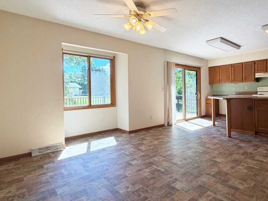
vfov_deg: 63.3
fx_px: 163
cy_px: 92
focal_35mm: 21
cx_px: 176
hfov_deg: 76.8
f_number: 2.2
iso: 80
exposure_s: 1/120
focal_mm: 2.22
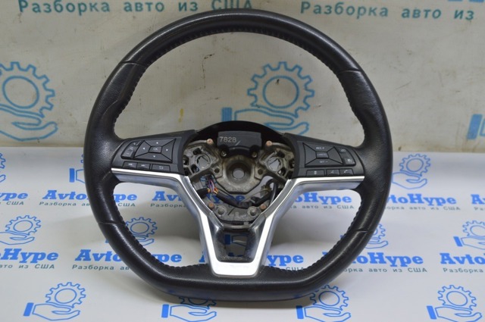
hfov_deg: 41.2
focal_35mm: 48
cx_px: 242
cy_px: 161
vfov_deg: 28.0
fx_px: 646
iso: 400
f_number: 5.6
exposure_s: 1/30
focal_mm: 32
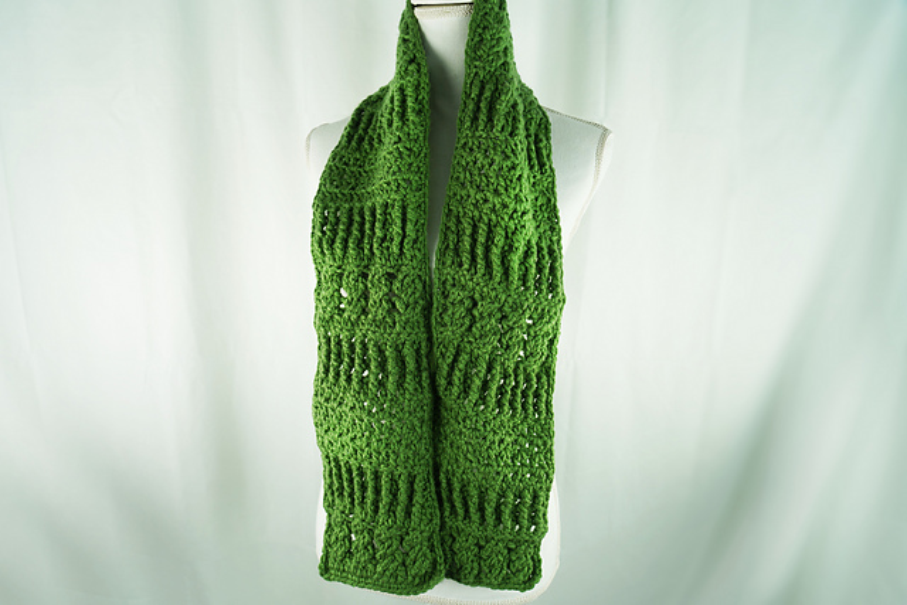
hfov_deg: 73.7
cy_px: 302
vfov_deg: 53.2
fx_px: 605
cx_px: 454
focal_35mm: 24
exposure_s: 1/60
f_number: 5
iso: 100
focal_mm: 24
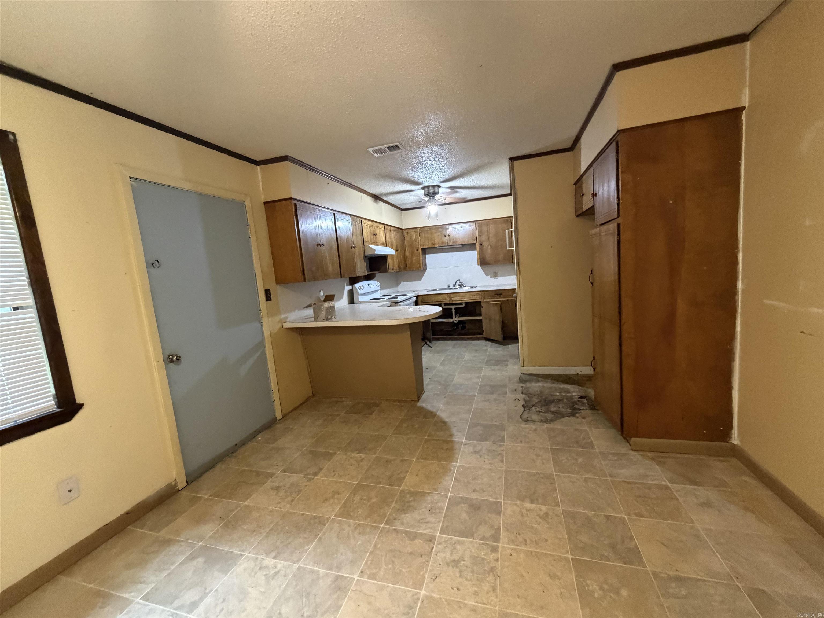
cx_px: 412
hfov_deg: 102.1
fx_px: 333
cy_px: 309
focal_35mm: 14
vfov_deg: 85.7
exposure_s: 1/60
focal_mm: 2.22
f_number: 2.2
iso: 640
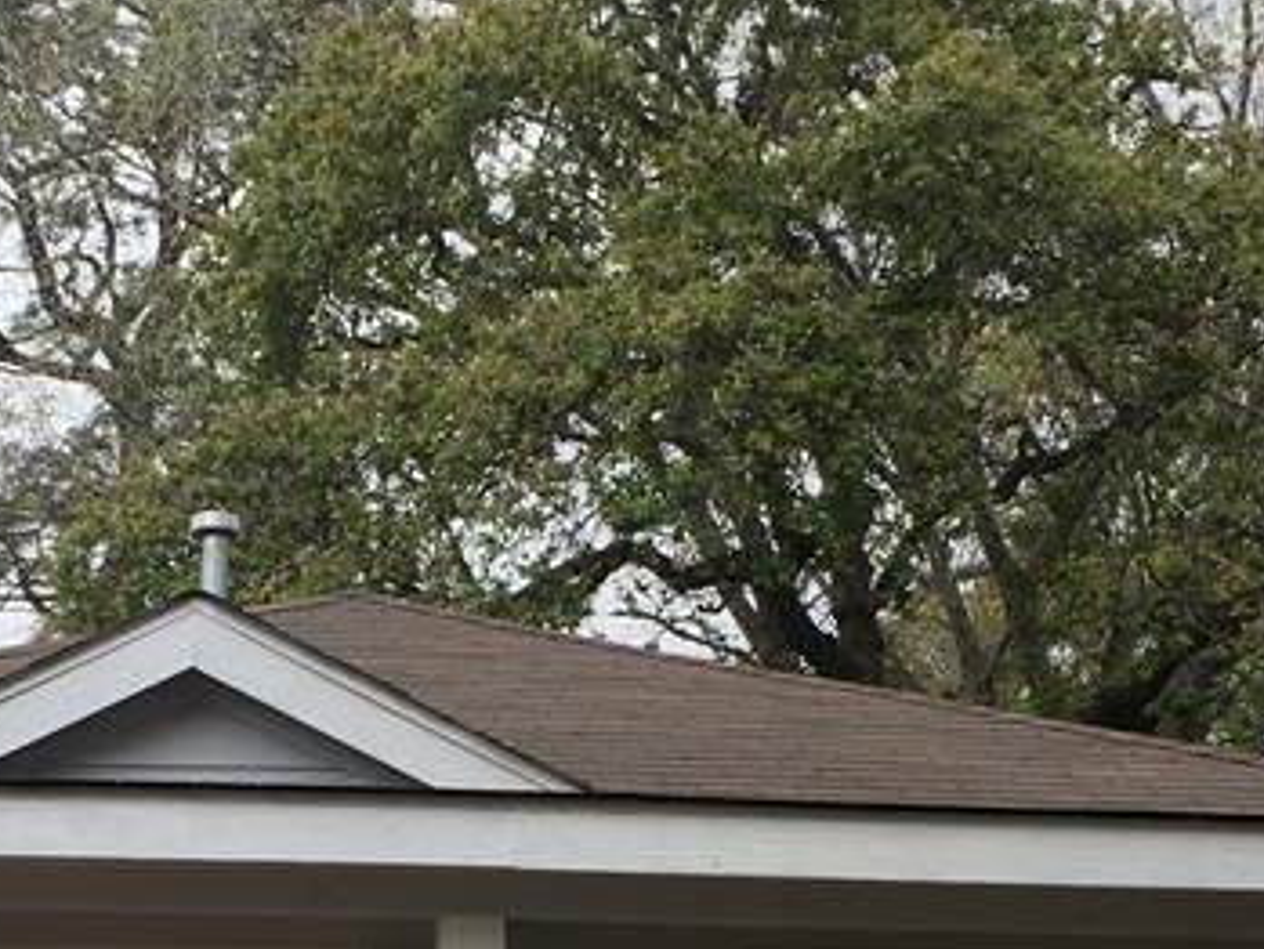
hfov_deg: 22.9
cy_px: 963
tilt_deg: +5.0
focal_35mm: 85
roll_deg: -2.0
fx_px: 3105
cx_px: 406
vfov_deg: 17.0
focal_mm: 4.15
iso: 25
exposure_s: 1/120
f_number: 2.2
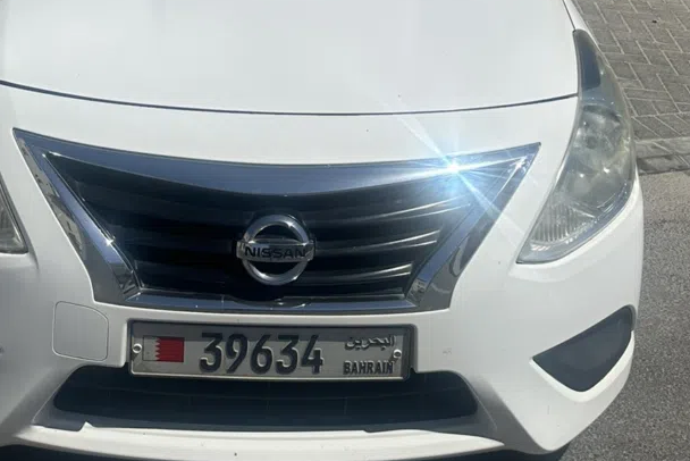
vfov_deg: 20.8
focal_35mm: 56
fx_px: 1074
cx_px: 343
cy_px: -223
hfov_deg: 35.6
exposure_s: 1/13699
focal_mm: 6.86
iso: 80
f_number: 1.78
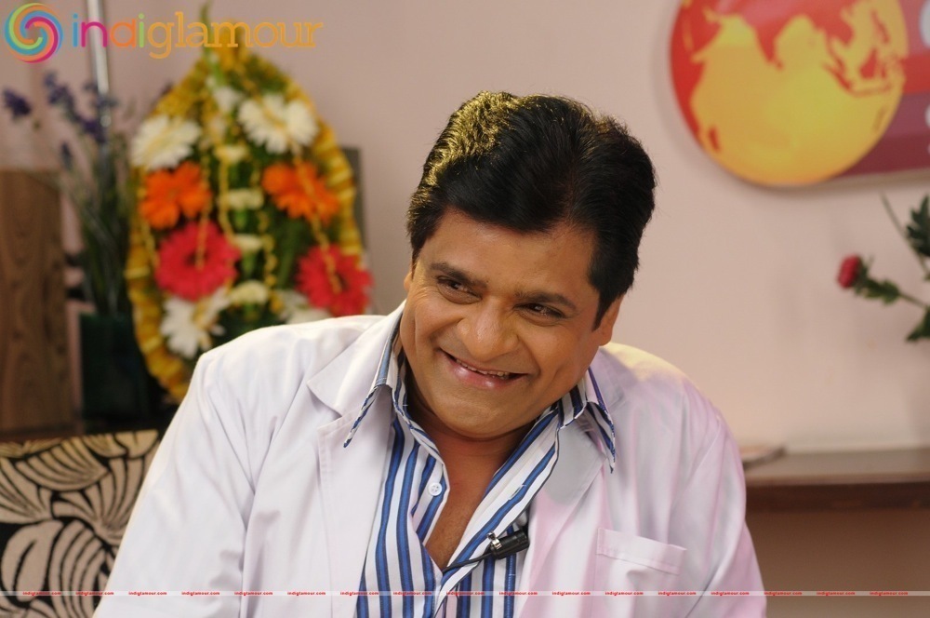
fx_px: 1935
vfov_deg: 18.1
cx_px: 465
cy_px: 309
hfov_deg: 27.0
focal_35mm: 75
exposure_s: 1/100
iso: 500
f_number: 2.8
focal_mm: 50
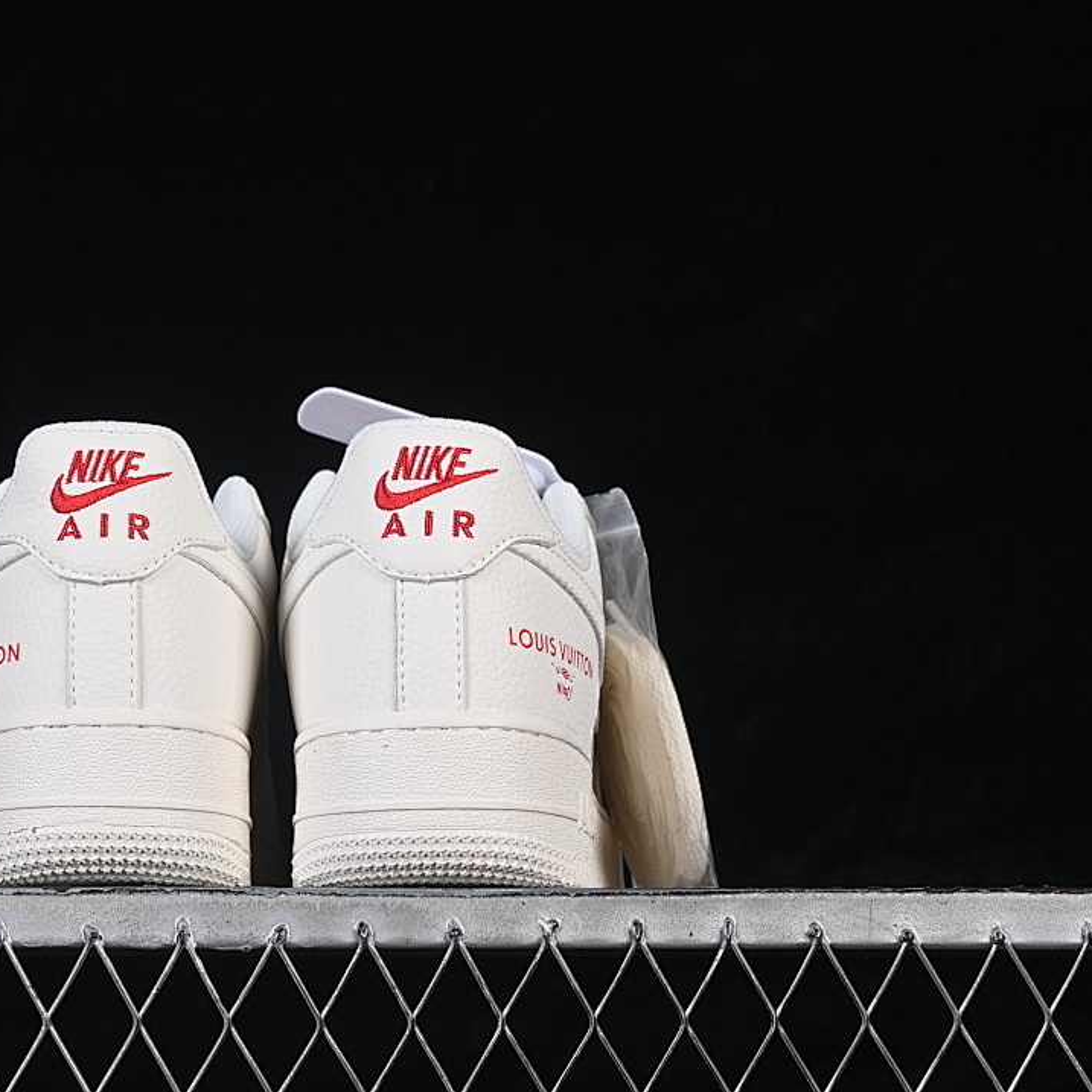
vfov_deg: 18.1
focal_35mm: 96
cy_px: 545
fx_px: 3426
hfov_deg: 18.0
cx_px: 314
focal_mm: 50
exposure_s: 1/80
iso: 160
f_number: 8
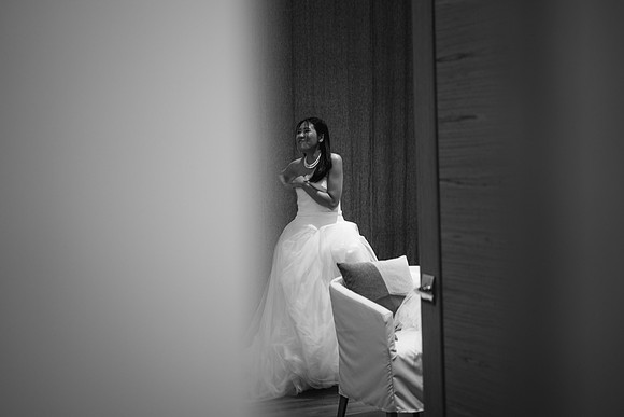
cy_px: 208
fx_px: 867
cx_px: 312
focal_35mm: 50
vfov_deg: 27.0
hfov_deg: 39.6
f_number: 1.8
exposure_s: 1/20
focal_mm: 50
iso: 64
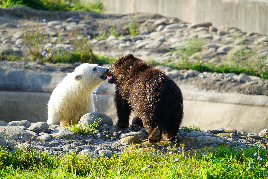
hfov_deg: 8.9
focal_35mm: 231
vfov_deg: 5.9
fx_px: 1720
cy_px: 90
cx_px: 134
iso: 200
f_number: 5.6
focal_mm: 231
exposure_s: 1/250
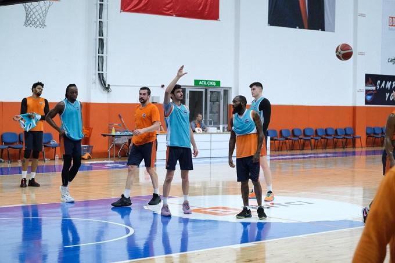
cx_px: 198
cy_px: 132
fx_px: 823
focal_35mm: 75
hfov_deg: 27.0
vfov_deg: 18.2
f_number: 2.8
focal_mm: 50
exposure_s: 1/500
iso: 4000
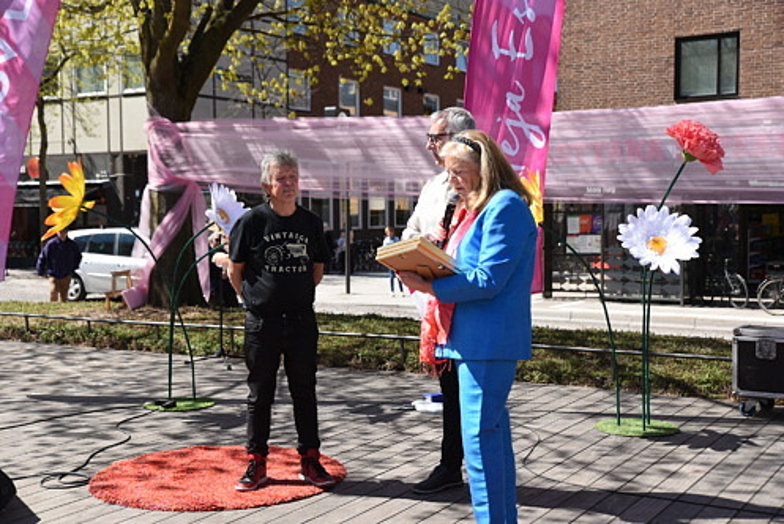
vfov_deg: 27.0
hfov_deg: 39.6
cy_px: 262
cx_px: 392
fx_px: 1089
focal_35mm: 50
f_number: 5.6
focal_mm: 50
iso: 640
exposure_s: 1/2500
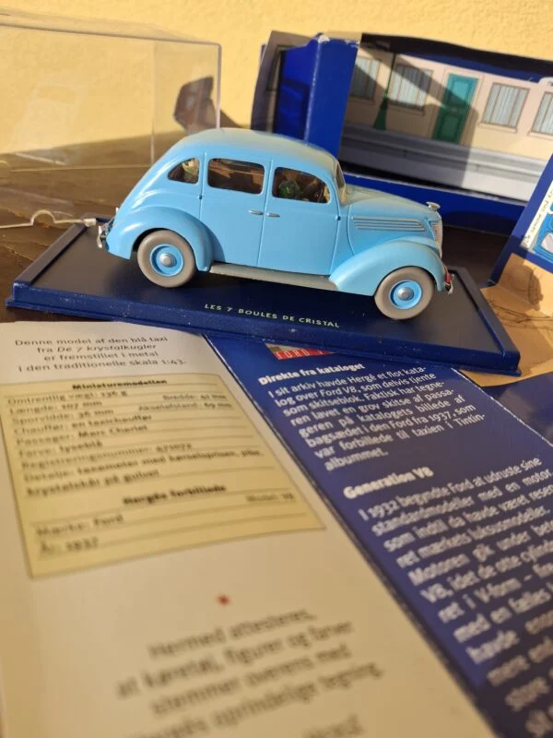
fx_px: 533
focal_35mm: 25
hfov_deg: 54.9
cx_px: 276
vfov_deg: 69.4
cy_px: 369
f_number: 1.8
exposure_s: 1/1127
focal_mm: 4.69
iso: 25
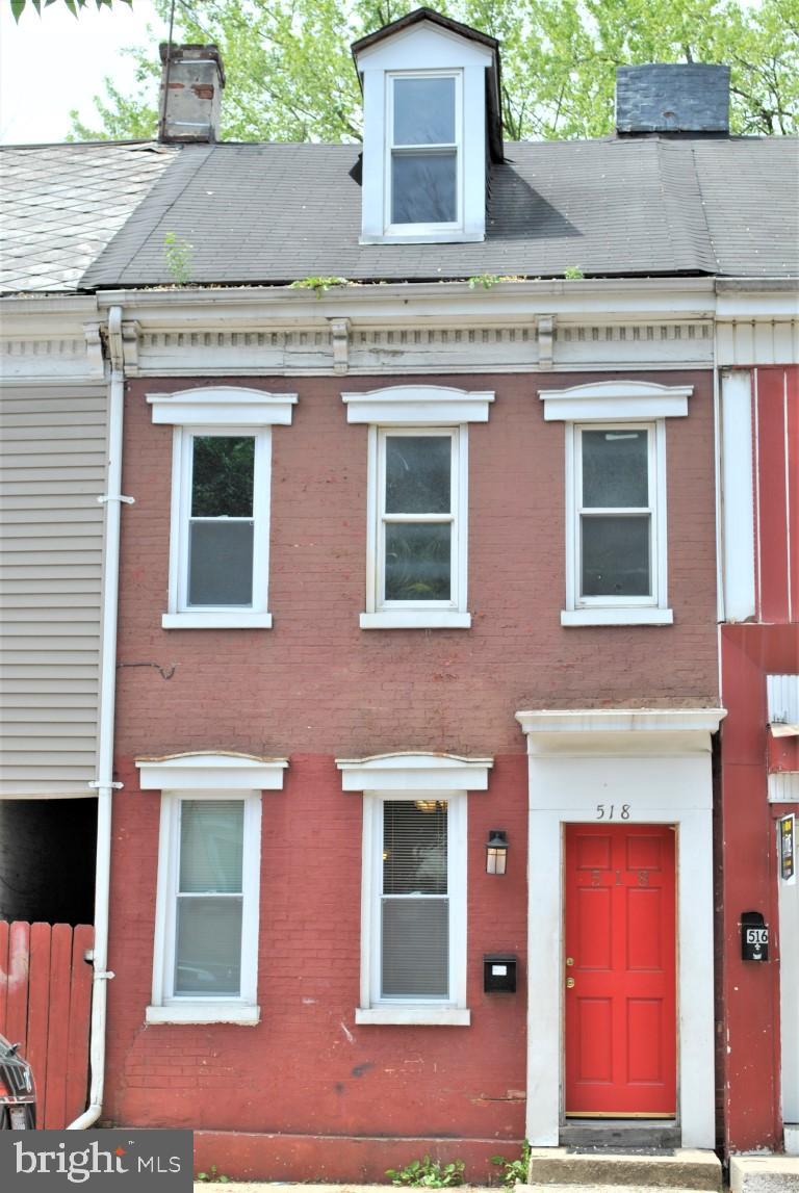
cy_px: 596
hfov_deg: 20.7
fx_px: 2190
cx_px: 400
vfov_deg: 30.5
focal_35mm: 66
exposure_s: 1/200
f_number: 7.1
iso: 100
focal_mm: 44
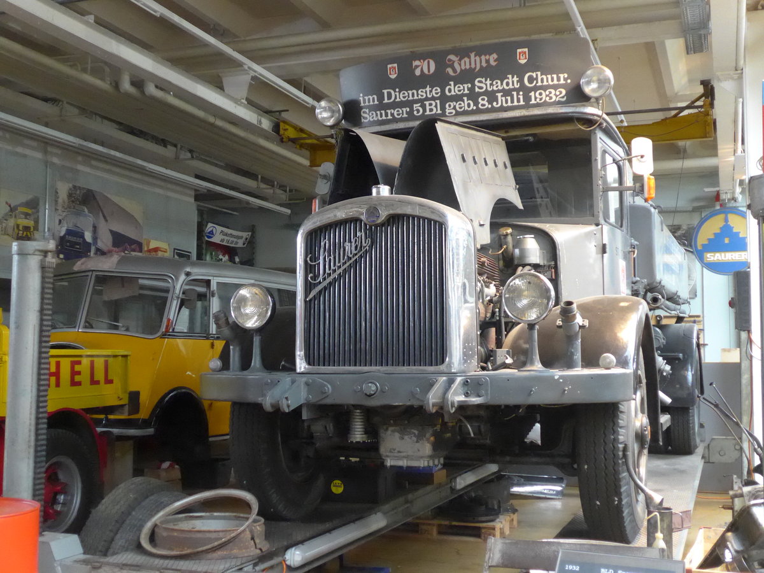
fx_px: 971
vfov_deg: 32.9
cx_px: 382
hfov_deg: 42.9
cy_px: 286
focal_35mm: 44
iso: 1600
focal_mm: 9
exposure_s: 1/80
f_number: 2.8
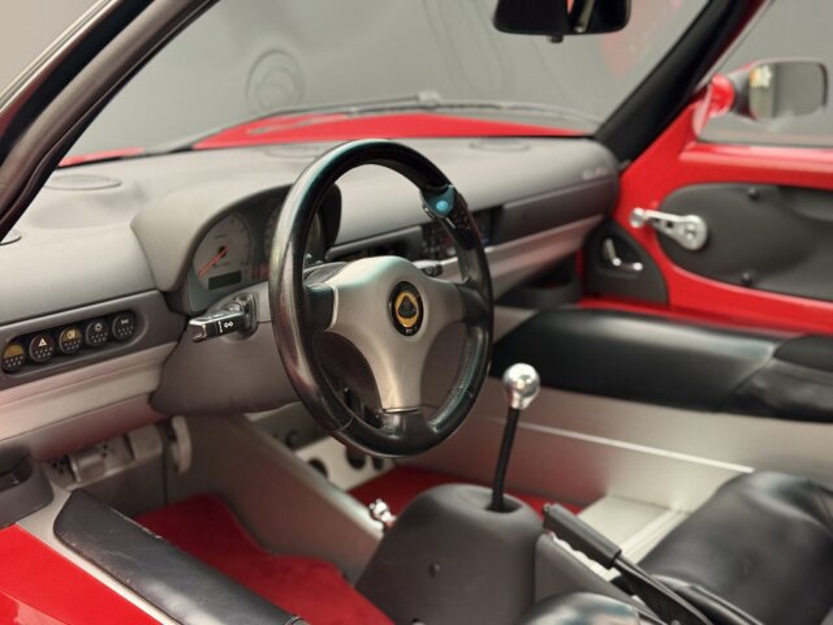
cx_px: 416
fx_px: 1155
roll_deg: -0.7
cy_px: 312
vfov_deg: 30.3
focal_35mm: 48
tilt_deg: -14.6
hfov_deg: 39.7
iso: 400
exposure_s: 1/33
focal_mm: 6.76
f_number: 1.78
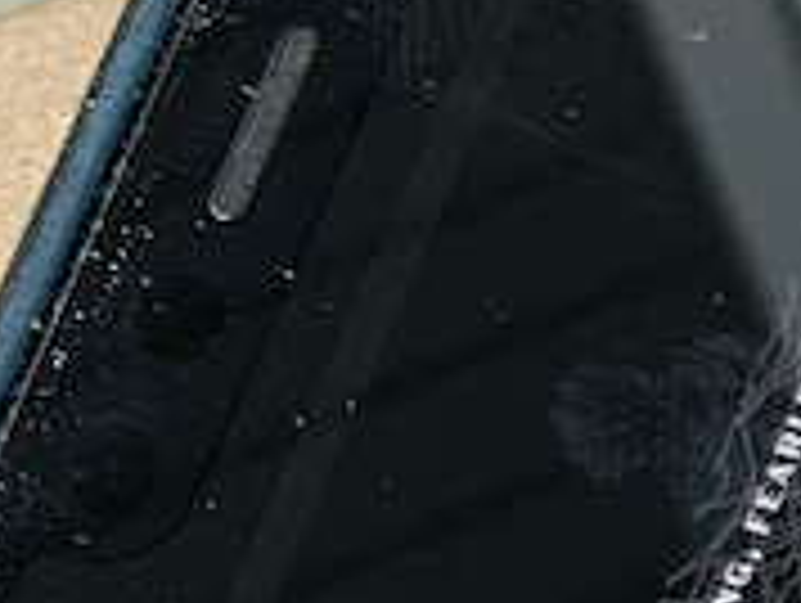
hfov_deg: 8.5
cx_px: 2385
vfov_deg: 7.5
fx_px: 4518
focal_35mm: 195
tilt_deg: -75.7
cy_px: 842
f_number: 1.8
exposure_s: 1/122
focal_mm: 3
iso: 20
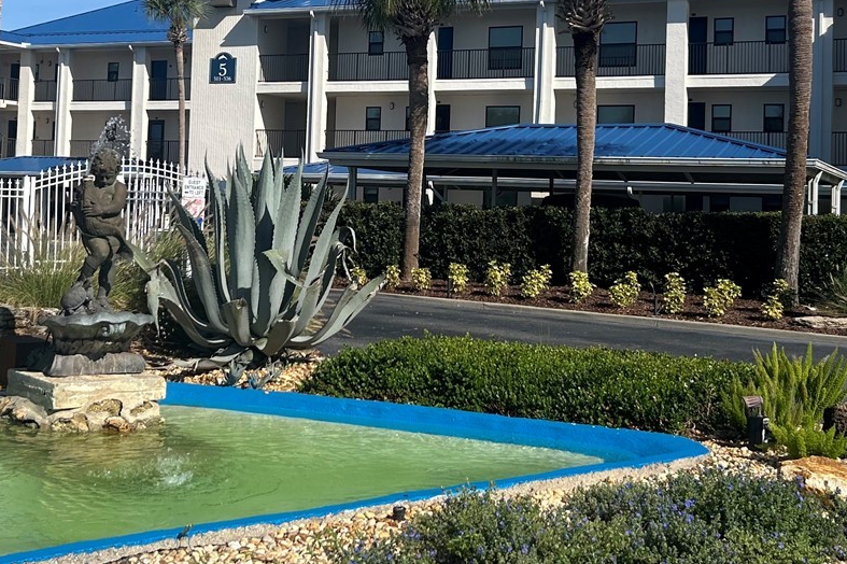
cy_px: 132
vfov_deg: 24.3
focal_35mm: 55
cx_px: 381
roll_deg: -2.5
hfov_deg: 36.2
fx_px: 1293
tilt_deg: +3.4
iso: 50
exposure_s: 1/4831
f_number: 1.5
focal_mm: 5.7
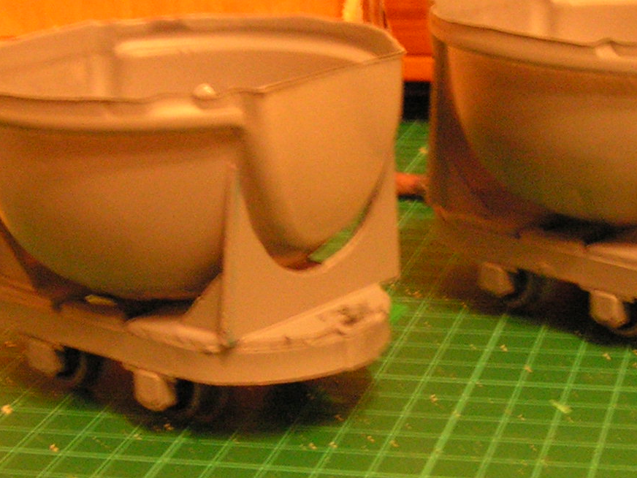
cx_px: 464
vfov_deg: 14.9
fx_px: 1822
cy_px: 209
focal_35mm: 99
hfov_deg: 19.7
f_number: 2.8
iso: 200
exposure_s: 1/2.5
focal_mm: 6.3
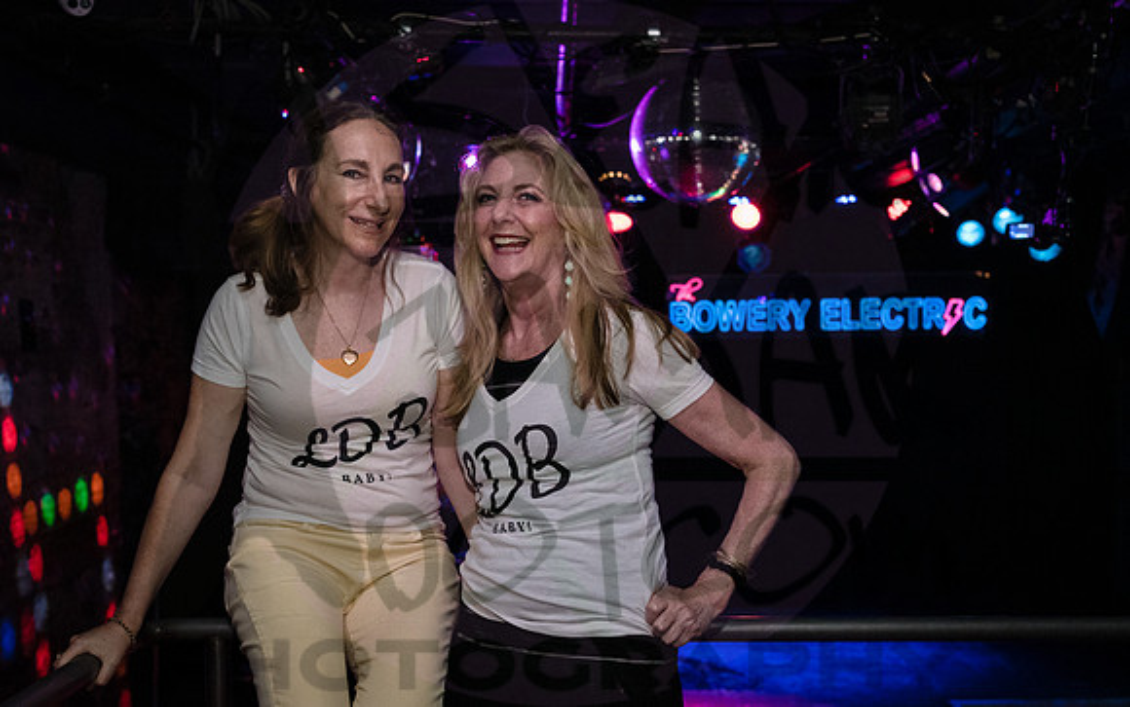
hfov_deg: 46.9
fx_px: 1299
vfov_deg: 30.3
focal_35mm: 42
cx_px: 615
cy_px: 446
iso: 5000
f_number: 5
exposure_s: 1/320
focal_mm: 35
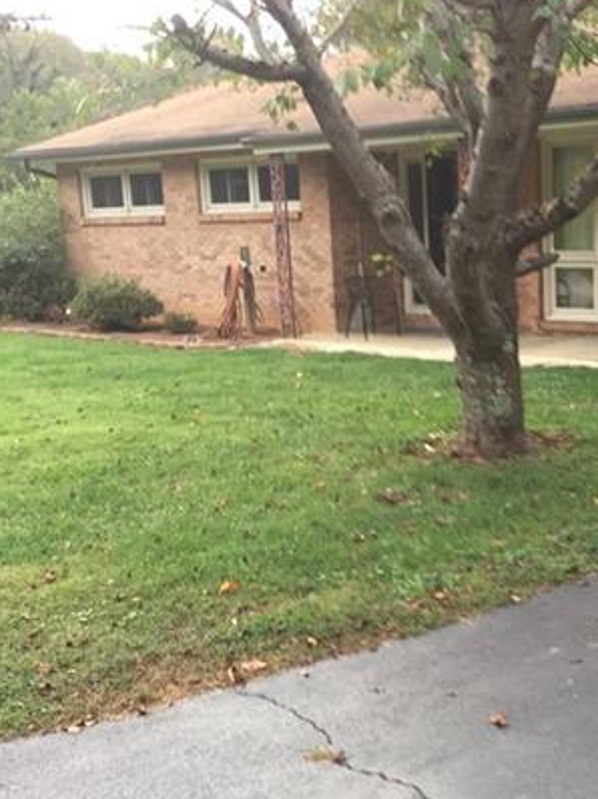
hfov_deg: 25.1
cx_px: 570
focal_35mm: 56
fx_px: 1291
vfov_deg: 34.1
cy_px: 518
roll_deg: +1.7
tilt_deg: -11.2
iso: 40
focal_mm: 4.15
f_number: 2.2
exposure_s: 1/120
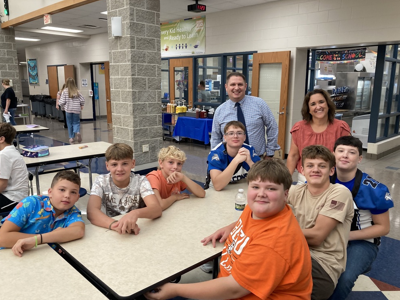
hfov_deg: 61.7
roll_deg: -0.6
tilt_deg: -12.0
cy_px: 153
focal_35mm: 29
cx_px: 203
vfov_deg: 48.2
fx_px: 335
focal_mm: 3.99
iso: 80
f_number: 1.8
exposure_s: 1/60
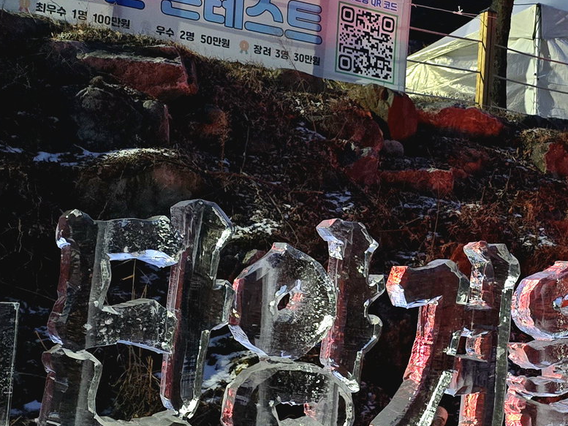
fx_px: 1165
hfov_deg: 26.8
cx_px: 458
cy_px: 240
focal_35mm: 71
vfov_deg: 20.7
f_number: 1.7
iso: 1250
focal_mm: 6.3
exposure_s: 1/60.2
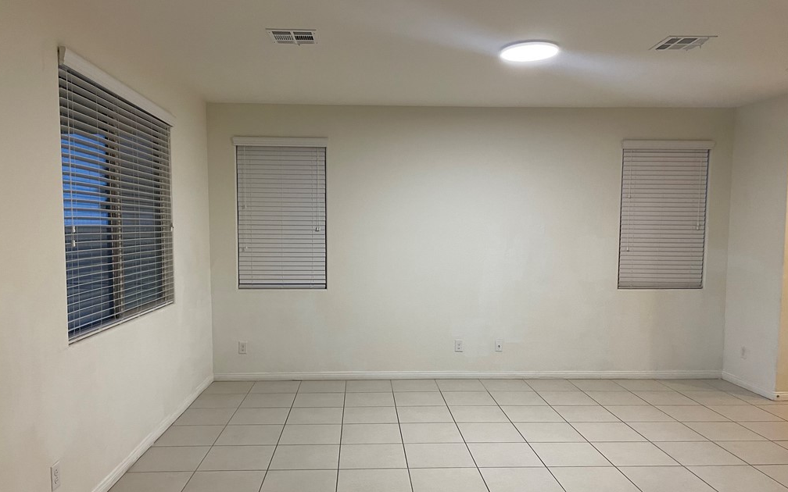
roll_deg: +0.3
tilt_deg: -4.4
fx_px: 601
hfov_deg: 66.5
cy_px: 287
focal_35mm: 28
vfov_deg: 44.4
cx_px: 390
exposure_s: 1/60
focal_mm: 4.2
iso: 160
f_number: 1.6
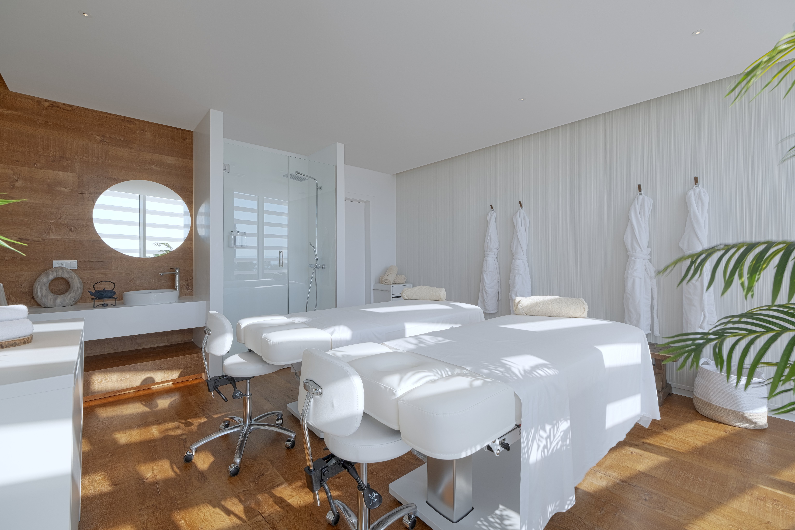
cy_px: 265
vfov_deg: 77.3
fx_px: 331
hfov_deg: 100.4
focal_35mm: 15
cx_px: 398
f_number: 8
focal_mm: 9.9
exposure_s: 1/5
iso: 160
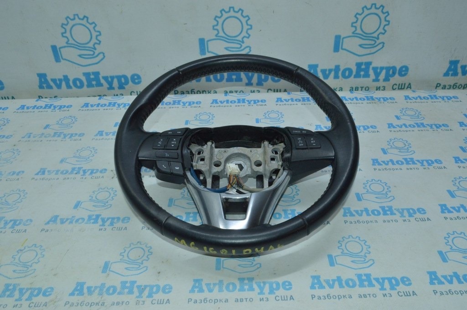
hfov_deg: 62.0
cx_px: 234
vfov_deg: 43.5
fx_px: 389
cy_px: 155
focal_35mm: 30
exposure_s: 1/50
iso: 1250
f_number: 16
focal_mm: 20
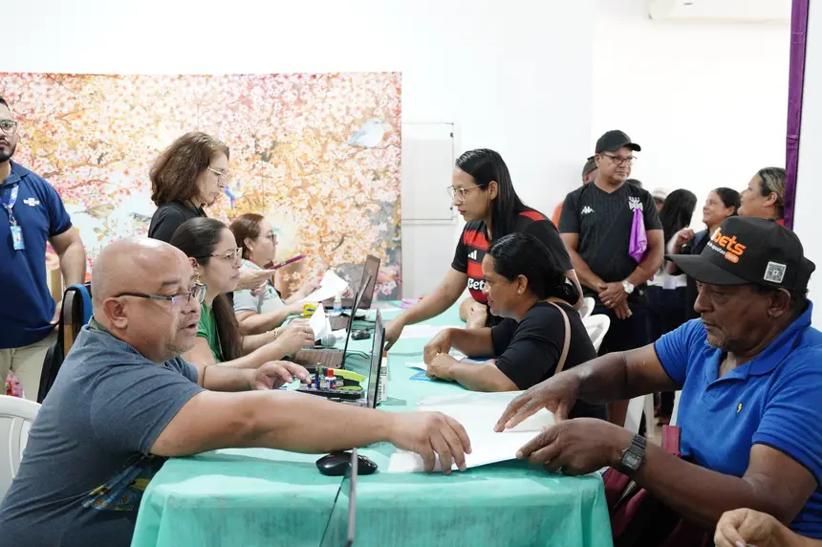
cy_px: 274
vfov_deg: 36.8
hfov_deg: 53.2
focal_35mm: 36
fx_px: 821
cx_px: 411
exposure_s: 1/125
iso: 4000
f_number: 2.8
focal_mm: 24
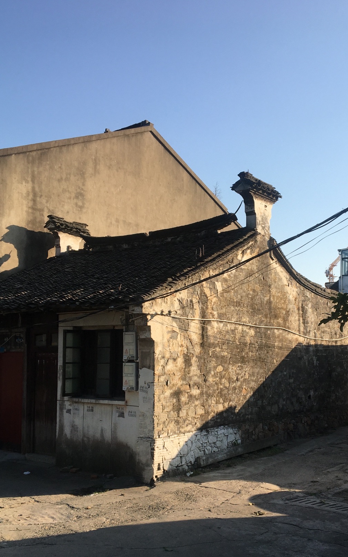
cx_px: 214
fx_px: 577
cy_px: 335
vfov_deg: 51.2
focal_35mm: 38
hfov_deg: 33.4
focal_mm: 4.15
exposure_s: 1/1202
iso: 25
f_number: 2.2
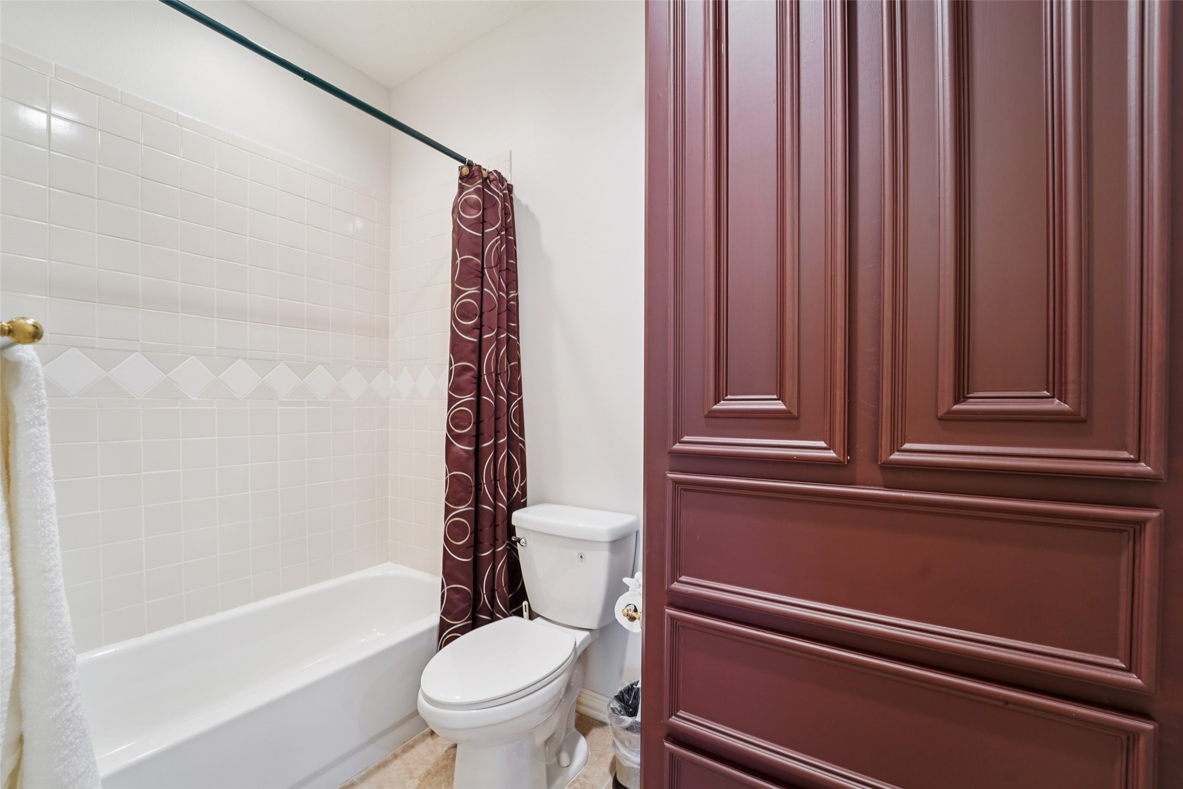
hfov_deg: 104.3
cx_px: 592
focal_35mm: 14
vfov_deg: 81.2
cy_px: 394
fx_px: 460
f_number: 8
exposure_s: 1/4
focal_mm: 14
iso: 500
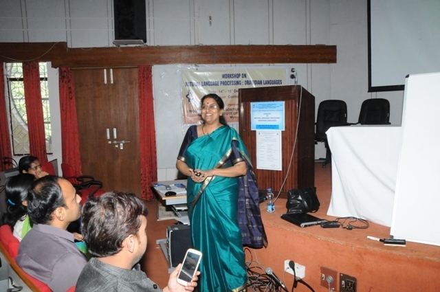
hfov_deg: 62.0
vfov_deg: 43.5
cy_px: 146
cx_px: 220
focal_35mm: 30
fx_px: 366
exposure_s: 1/125
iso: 3200
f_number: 10
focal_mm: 20
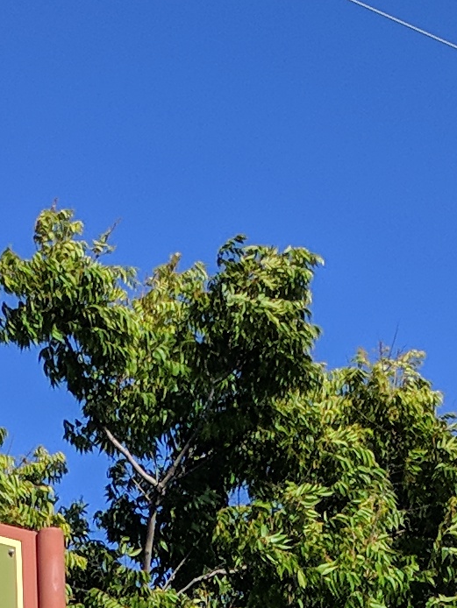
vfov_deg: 12.0
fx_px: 2656
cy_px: 1085
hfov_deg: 9.8
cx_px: 204
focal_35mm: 151
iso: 68
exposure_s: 1/3003
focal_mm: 4.67
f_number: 2
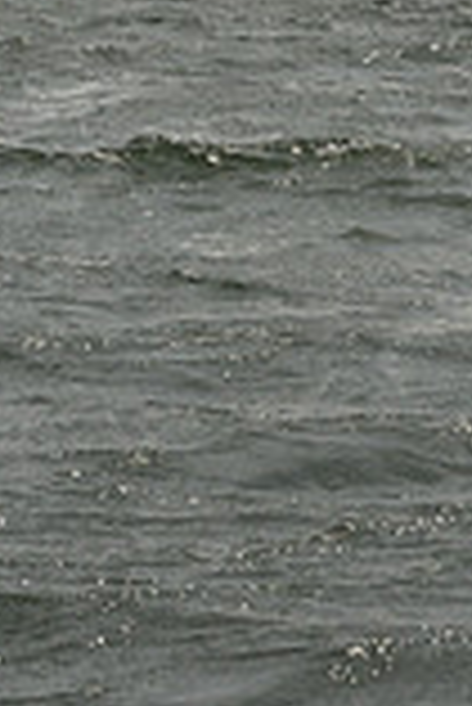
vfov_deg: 7.7
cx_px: 263
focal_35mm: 258
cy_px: -567
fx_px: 5062
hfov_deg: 5.3
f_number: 10
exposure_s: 1/1600
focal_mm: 70
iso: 400
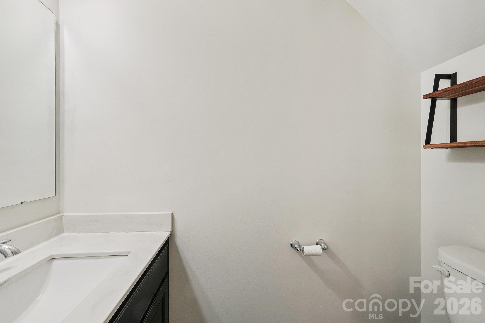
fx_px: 202
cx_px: 242
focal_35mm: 15
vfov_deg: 77.3
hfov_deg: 100.4
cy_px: 162
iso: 400
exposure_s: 1/6
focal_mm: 10
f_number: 8
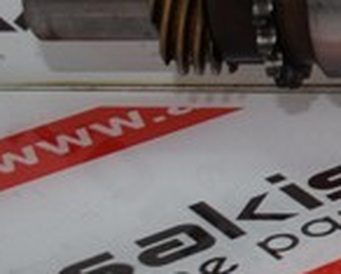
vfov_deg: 6.9
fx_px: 2234
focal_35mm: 221
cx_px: 1065
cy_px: -67
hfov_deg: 7.5
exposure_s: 1/200
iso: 500
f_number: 3.8
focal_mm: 23
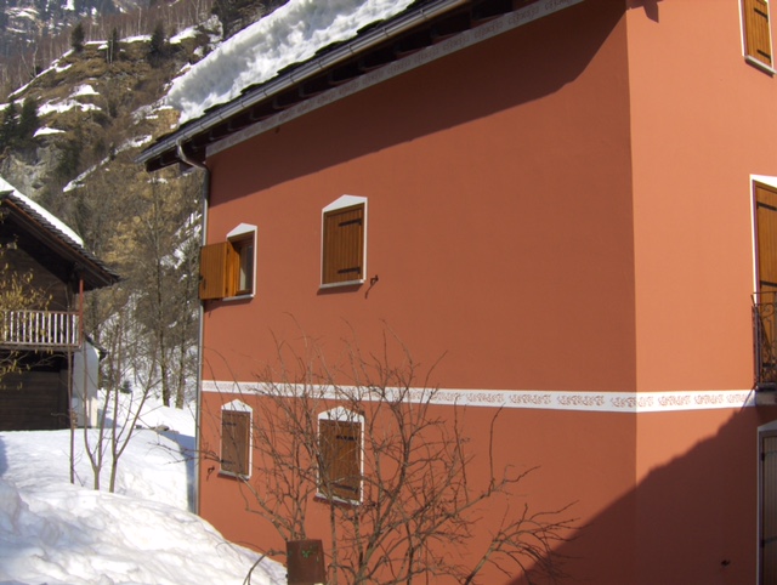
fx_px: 787
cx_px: 388
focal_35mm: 35
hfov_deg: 52.6
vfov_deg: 40.8
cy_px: 292
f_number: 5.5
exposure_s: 1/725
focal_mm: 7.5
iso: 100
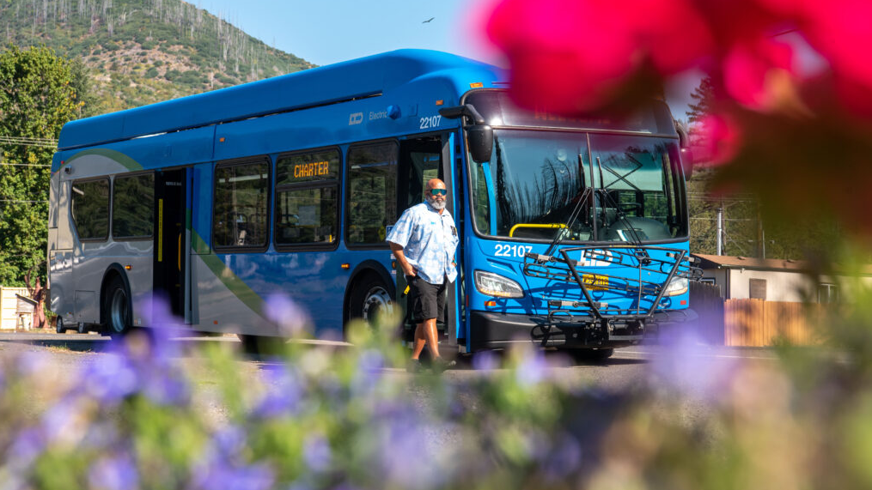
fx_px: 1711
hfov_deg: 28.6
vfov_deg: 16.3
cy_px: 206
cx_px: 436
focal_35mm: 74
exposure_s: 1/320
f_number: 9
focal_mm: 70
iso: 320
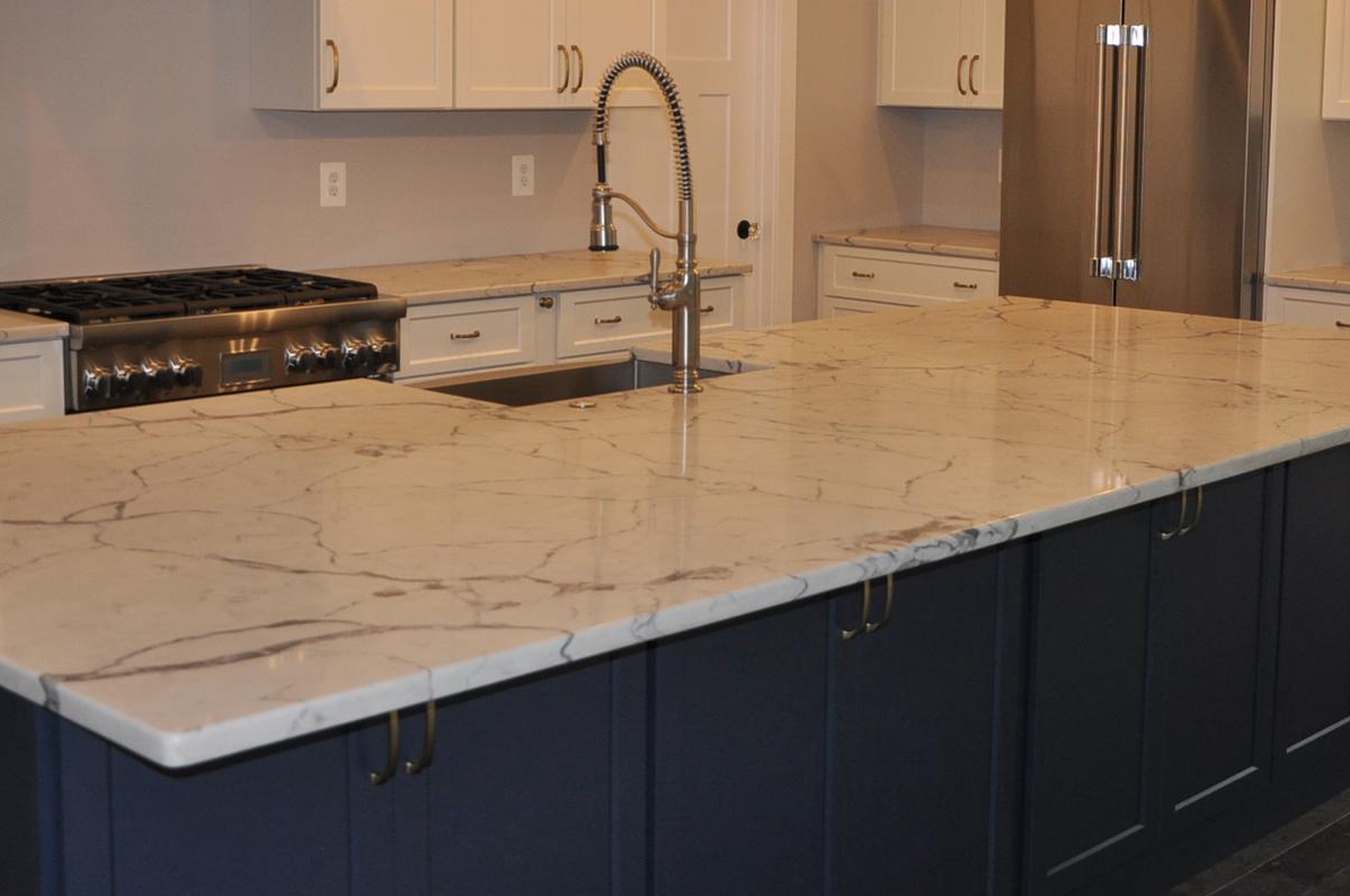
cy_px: 269
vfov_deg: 24.9
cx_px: 756
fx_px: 2017
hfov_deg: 37.0
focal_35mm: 54
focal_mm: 21
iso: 450
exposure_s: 1/125
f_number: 3.8
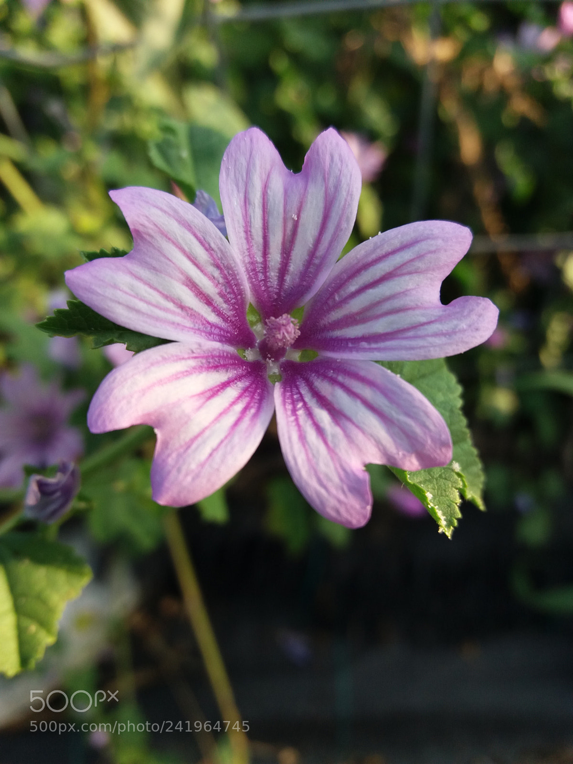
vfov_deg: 63.4
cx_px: 286
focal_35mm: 28
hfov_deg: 49.7
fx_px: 618
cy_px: 382
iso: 64
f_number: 1.9
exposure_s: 1/312
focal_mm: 3.7
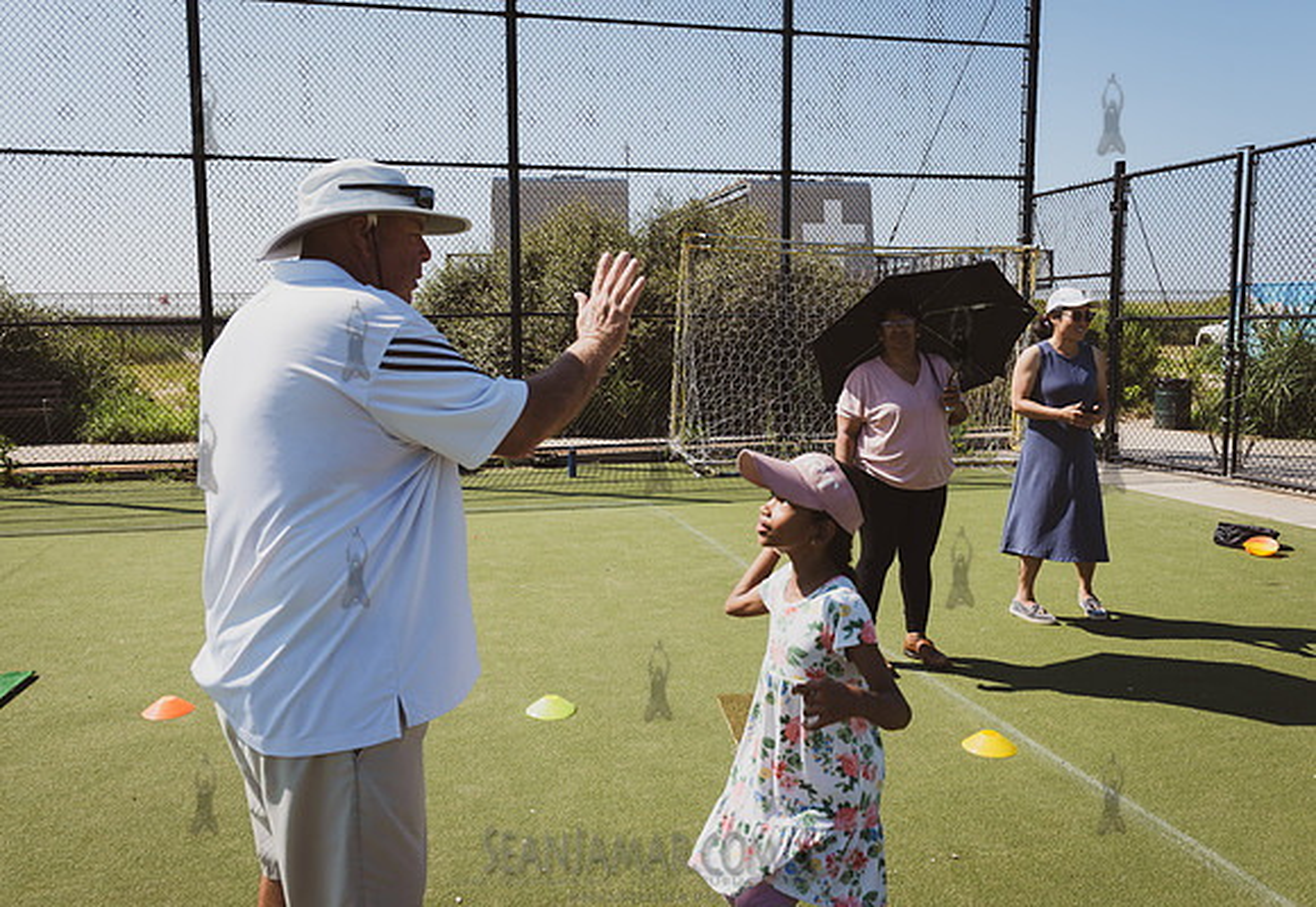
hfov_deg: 66.6
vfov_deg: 48.8
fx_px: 1000
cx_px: 617
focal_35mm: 27
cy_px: 441
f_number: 5
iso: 100
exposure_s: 1/500
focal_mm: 24
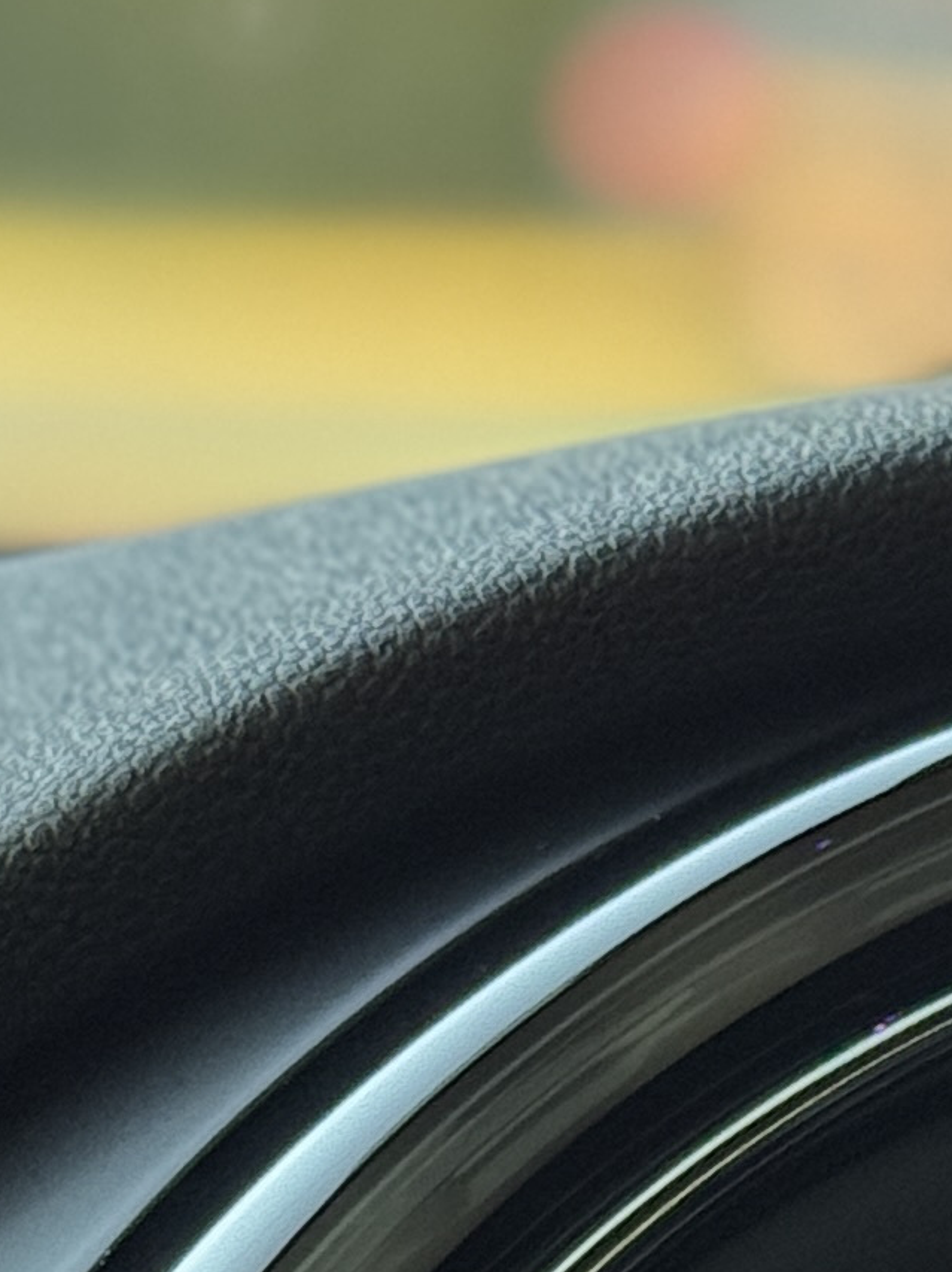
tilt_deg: -14.8
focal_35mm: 227
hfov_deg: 6.4
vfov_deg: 8.3
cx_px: 1613
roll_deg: -1.2
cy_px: 2455
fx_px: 8330
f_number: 1.78
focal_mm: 6.76
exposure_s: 1/51
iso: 125
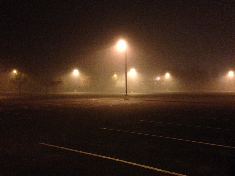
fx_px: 224
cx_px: 118
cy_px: 88
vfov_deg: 42.9
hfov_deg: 55.4
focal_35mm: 33
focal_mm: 4.13
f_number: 2.4
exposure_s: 1/15
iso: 800
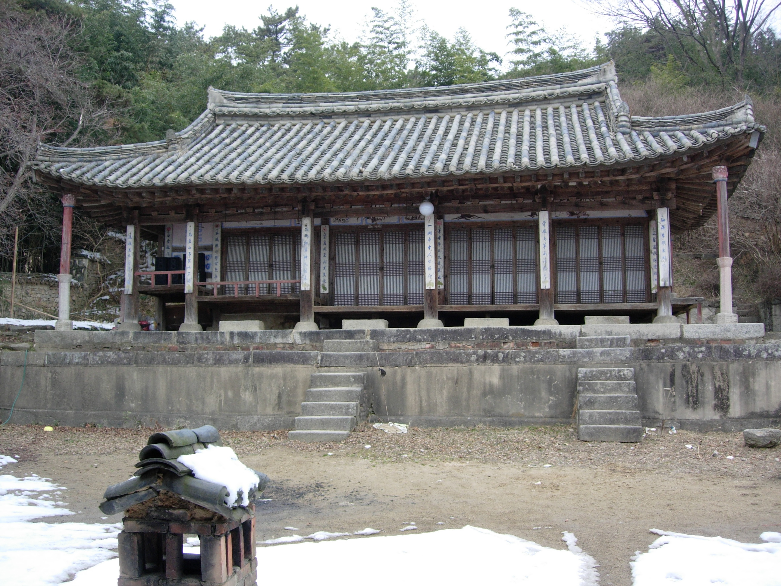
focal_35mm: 38
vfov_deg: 37.7
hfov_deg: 49.0
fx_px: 857
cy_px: 293
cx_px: 390
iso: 64
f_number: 2.8
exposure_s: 1/342
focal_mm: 7.8
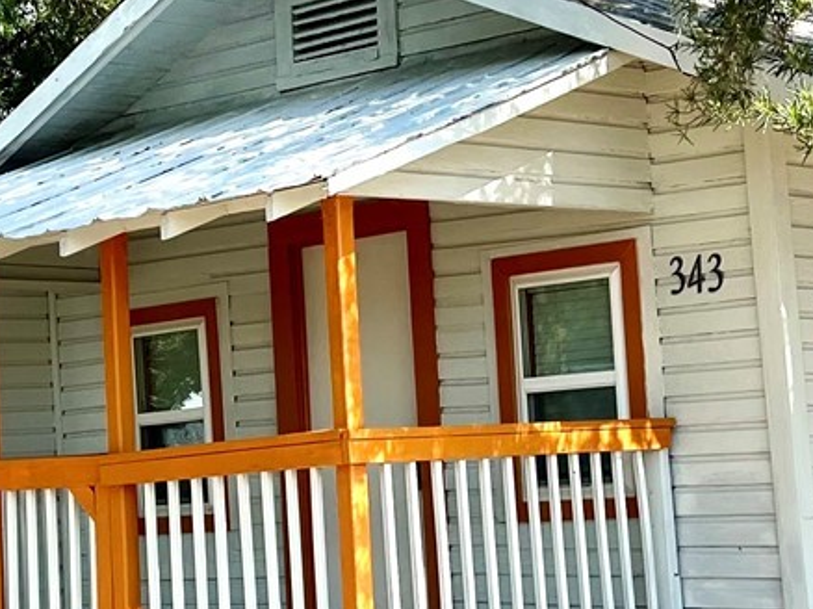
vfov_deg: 15.5
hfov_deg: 20.7
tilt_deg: +1.7
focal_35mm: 95
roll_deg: +4.2
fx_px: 2230
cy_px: 340
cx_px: 453
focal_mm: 5.7
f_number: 1.5
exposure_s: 1/2632
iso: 50
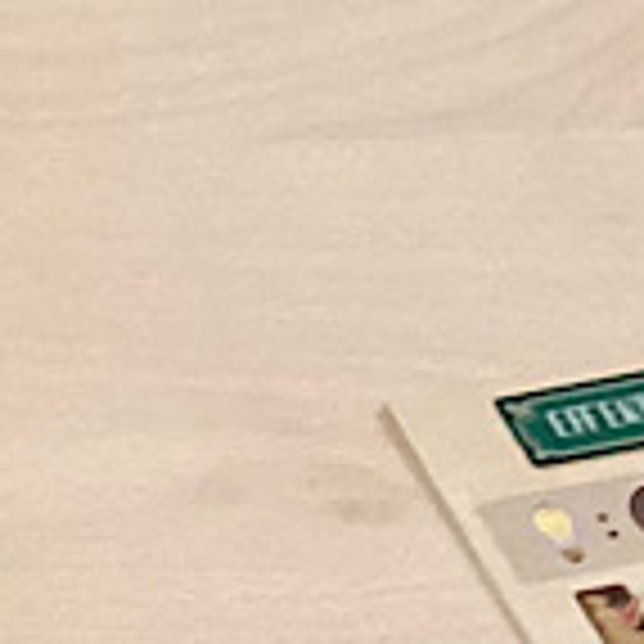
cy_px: 468
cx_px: -1572
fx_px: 4125
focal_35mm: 196
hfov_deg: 7.4
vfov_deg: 8.9
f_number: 2.4
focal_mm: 3.3
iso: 320
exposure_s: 1/33
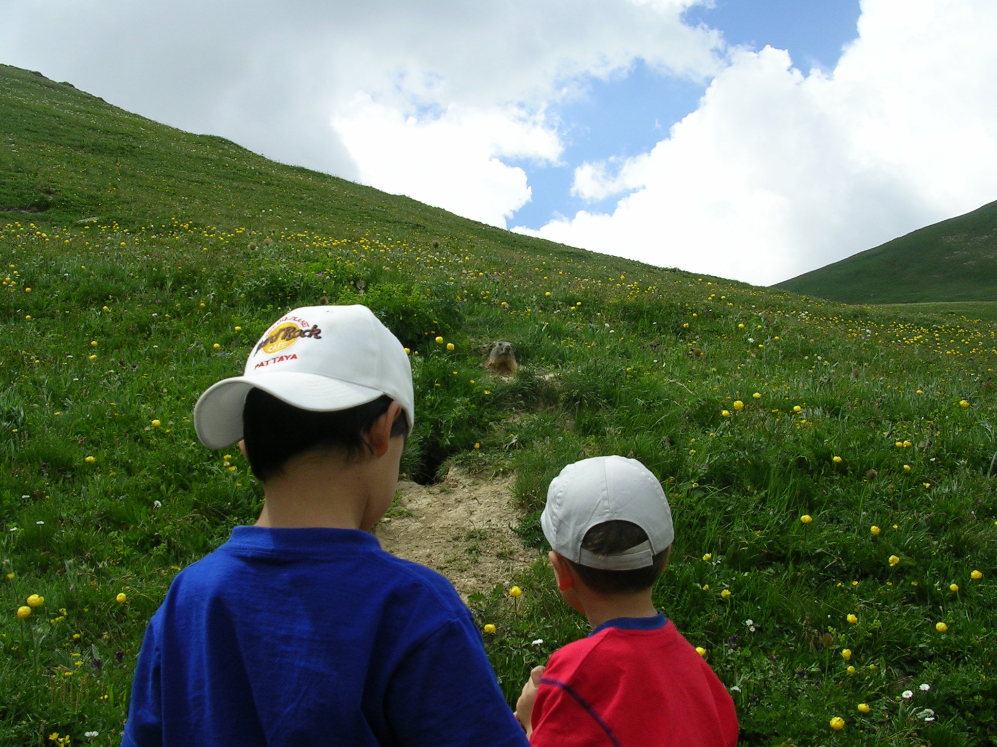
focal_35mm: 38
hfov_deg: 49.0
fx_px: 1094
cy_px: 374
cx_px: 498
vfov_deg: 37.7
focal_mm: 5.8
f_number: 5.6
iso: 50
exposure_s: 1/317
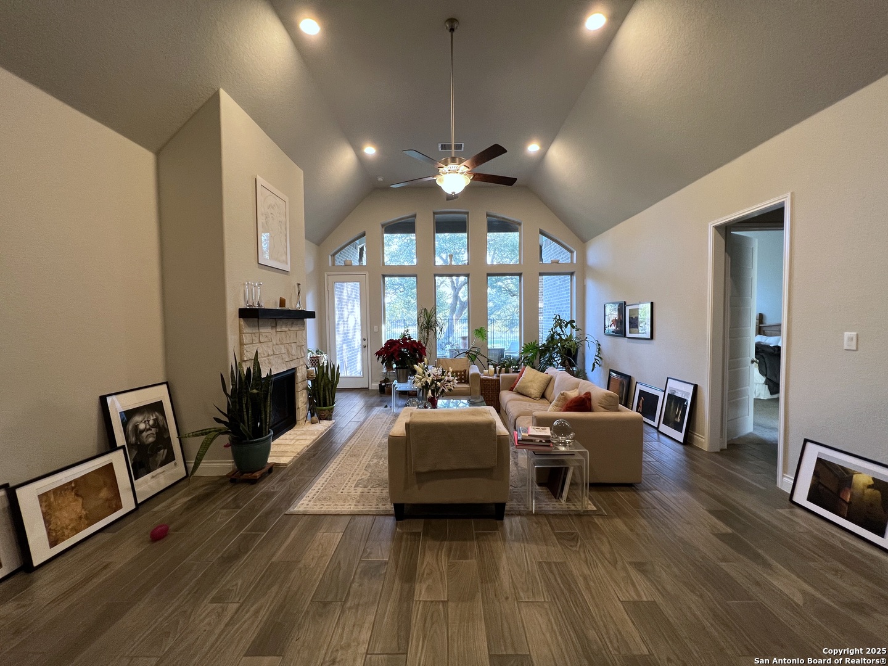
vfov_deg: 89.9
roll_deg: +0.5
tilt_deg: -2.4
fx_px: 333
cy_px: 333
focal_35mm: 13
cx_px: 444
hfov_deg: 106.2
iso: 160
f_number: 1.8
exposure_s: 1/60
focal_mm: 1.57
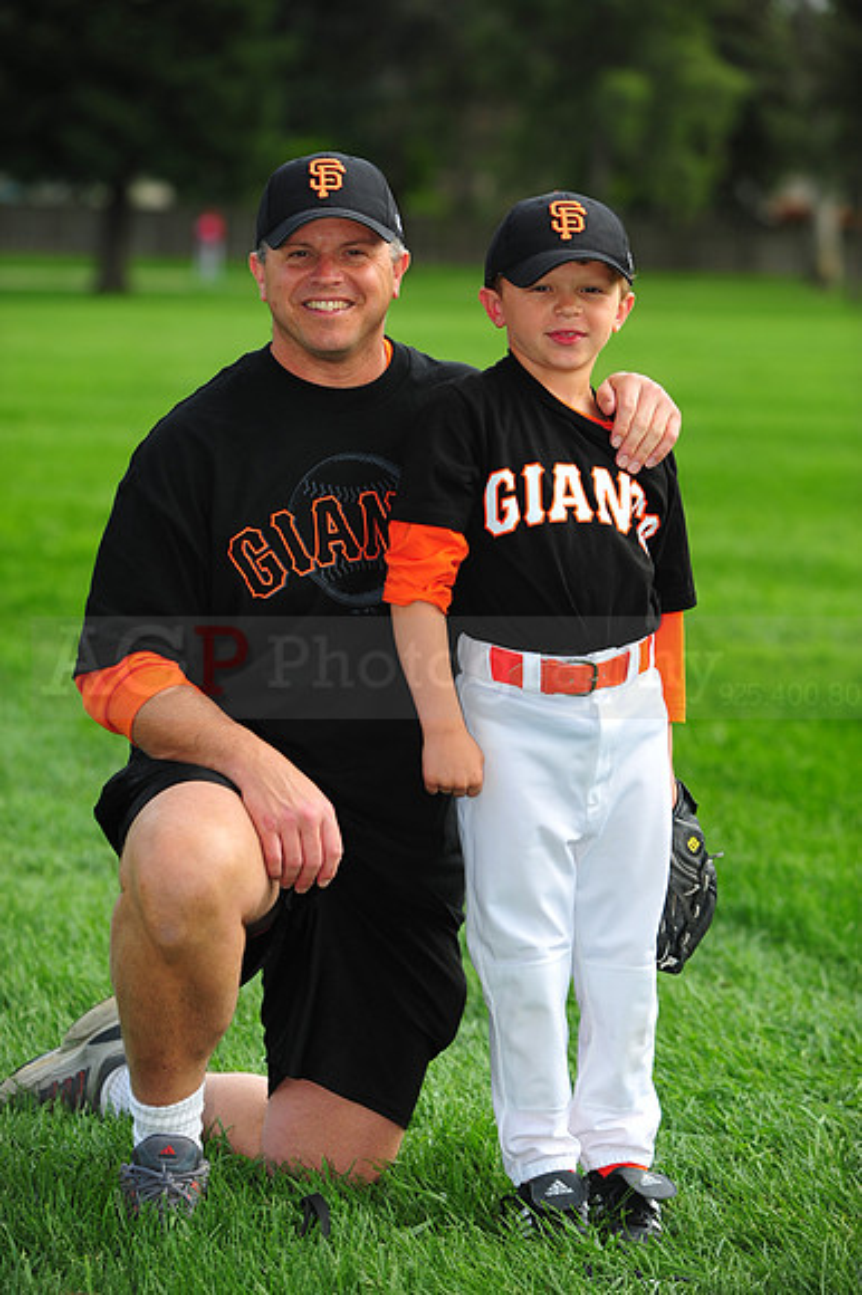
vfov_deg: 12.5
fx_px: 5933
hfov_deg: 8.3
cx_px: 431
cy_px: 648
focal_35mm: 165
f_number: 4
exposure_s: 1/1000
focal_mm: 165
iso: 200
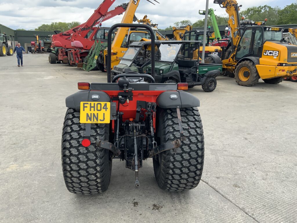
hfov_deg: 61.7
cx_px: 148
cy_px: 112
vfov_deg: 48.2
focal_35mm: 29
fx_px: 249
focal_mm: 3
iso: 16
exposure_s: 1/389
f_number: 1.8
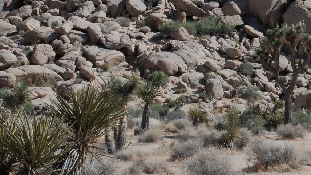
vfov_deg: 12.6
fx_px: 775
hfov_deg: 21.9
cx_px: 308
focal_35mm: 94
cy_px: -26
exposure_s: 1/75
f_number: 16
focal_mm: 21.2
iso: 125
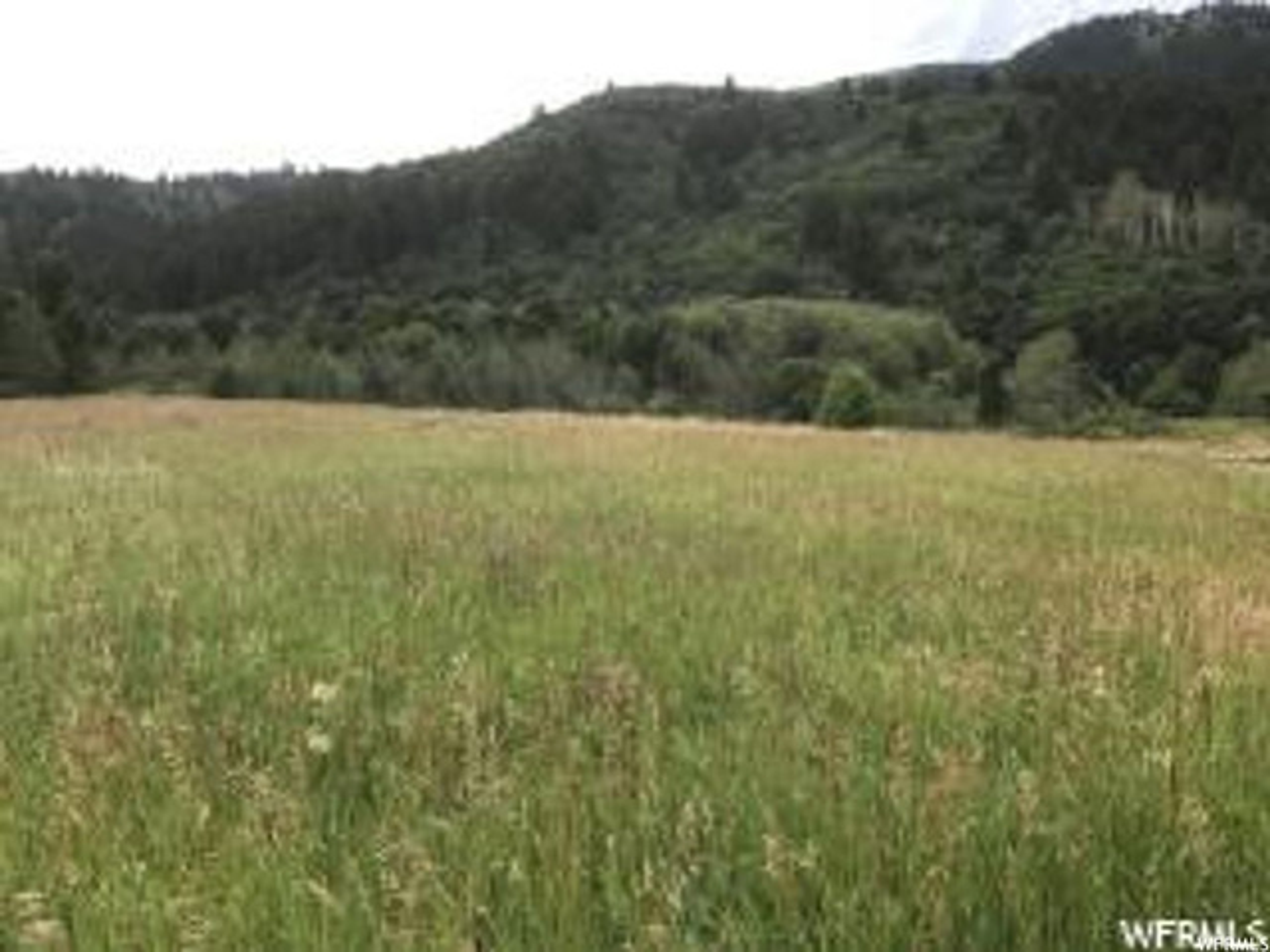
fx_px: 1027
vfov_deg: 49.7
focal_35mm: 28
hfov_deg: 63.4
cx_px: 635
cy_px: 476
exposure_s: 1/1429
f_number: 1.8
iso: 20
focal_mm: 3.99
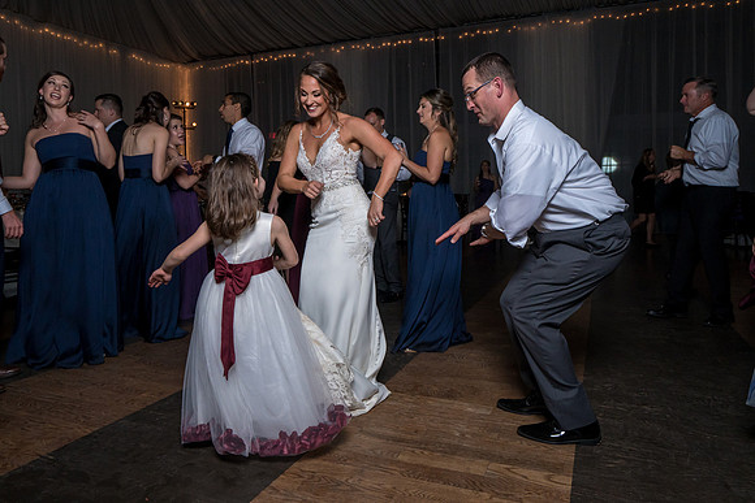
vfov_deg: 50.9
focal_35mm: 25
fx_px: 525
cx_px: 378
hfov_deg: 71.4
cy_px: 203
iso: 2000
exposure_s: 1/200
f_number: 5.6
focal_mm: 21
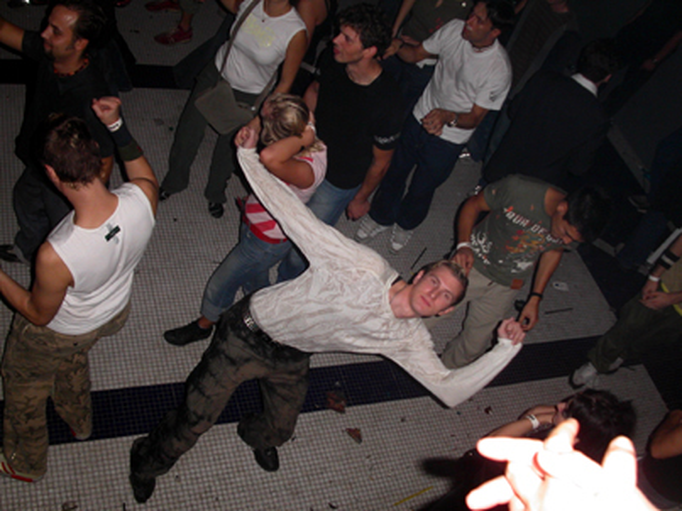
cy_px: 256
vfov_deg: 37.7
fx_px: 748
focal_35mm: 38
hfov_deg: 49.0
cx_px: 341
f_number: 2.8
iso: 133
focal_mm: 7.8
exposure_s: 1/30
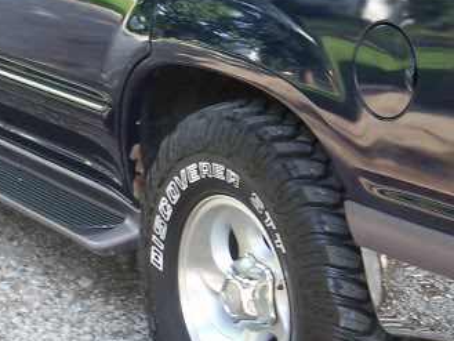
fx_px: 1509
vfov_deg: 12.9
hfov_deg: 17.1
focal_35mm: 115
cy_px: 179
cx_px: 288
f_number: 2.8
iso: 64
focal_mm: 7.8
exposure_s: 1/60
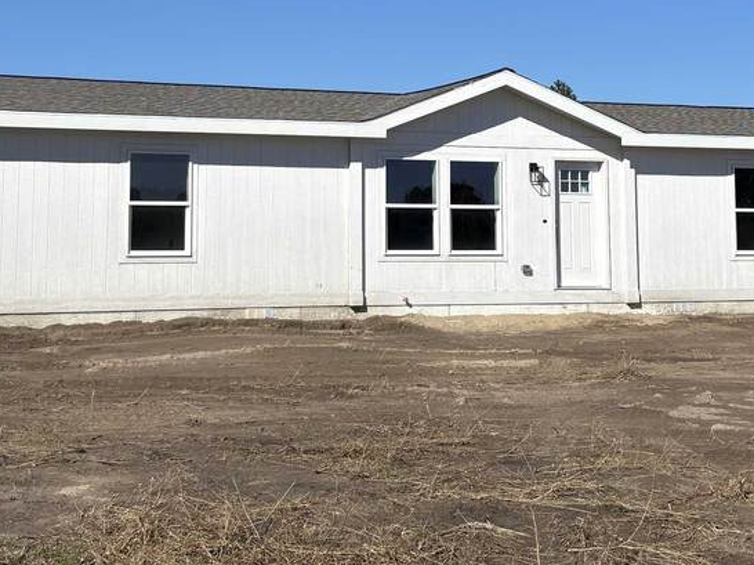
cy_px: 116
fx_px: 1328
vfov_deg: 23.7
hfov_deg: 31.7
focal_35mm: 61
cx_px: 341
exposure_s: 1/6329
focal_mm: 5.96
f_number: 1.6
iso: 50
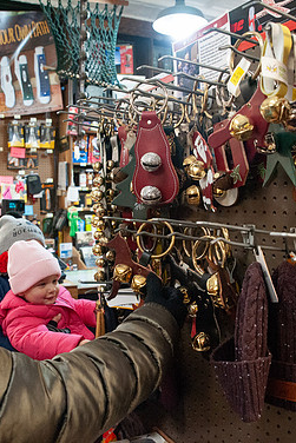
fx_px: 456
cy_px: 218
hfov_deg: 35.9
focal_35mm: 37
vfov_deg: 51.9
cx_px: 123
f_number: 5.6
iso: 4000
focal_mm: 24
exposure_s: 1/160
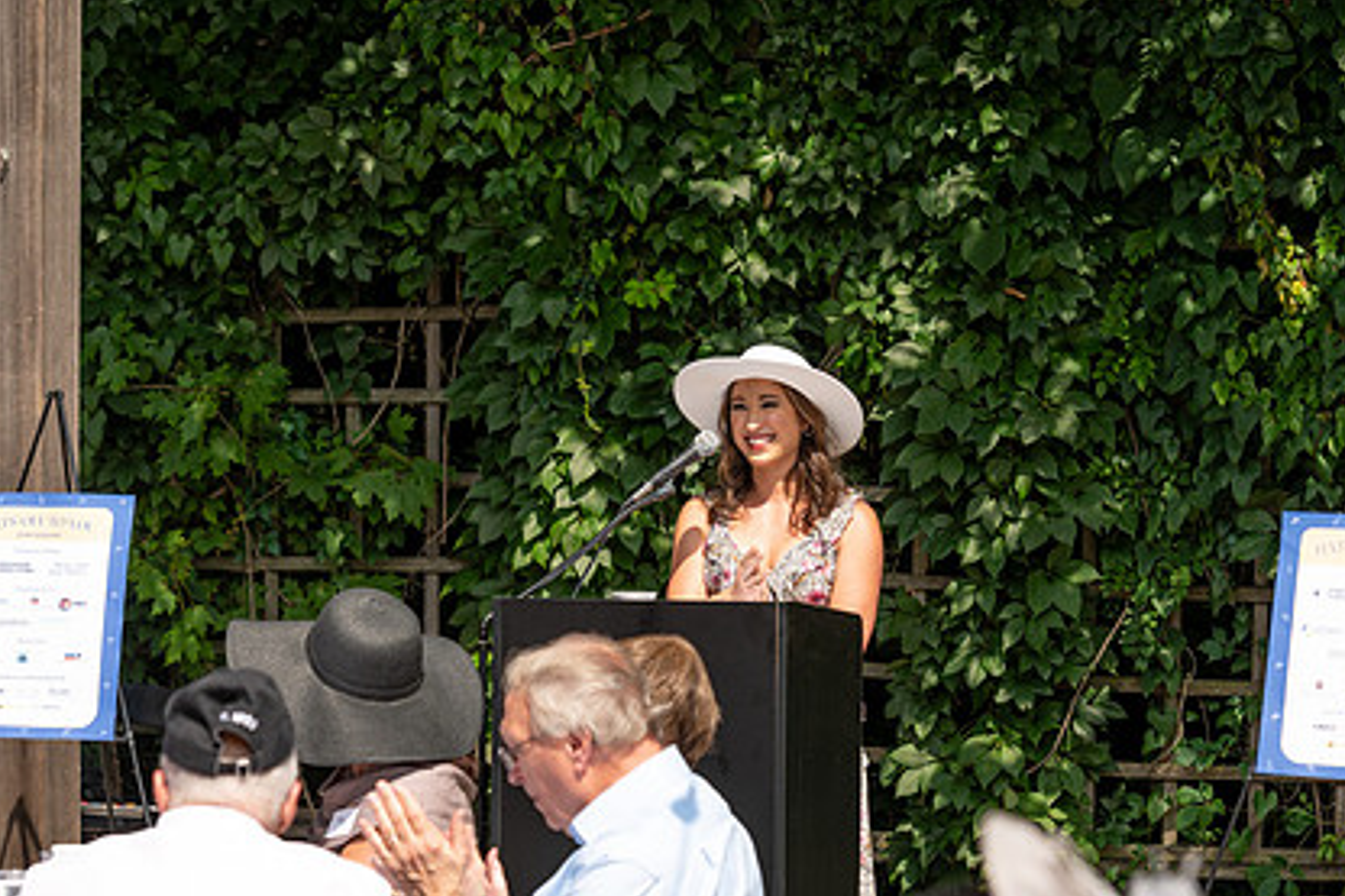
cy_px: 511
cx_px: 511
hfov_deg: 13.2
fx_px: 5826
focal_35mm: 156
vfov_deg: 8.8
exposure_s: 1/800
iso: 100
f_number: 5.6
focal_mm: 112
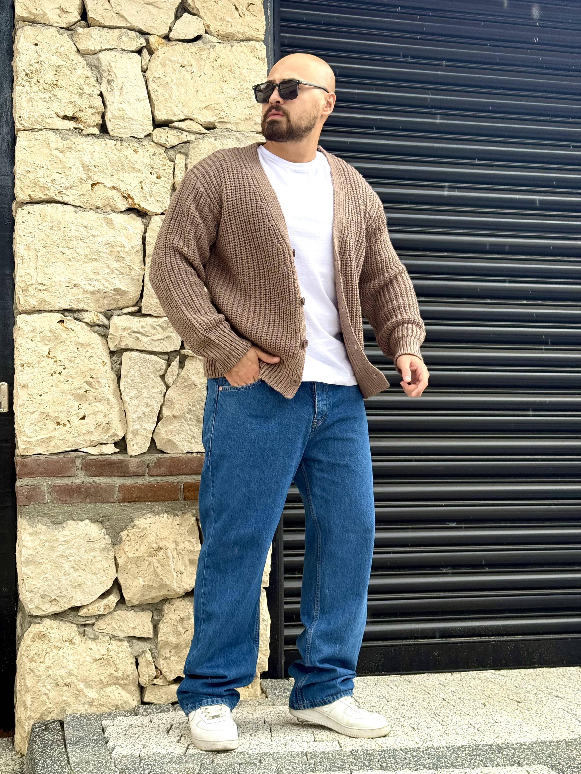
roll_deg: +0.9
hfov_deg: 30.3
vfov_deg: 39.7
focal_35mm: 48
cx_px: 290
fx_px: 1074
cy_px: 387
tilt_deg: +2.4
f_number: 1.78
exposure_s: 1/587
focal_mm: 6.76
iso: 80
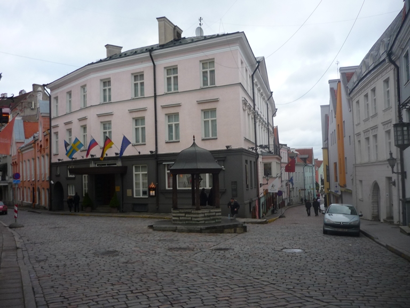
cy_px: 154
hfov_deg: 55.4
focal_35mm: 33
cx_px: 205
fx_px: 391
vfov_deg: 42.9
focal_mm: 5.5
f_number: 2.8
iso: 100
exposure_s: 1/60
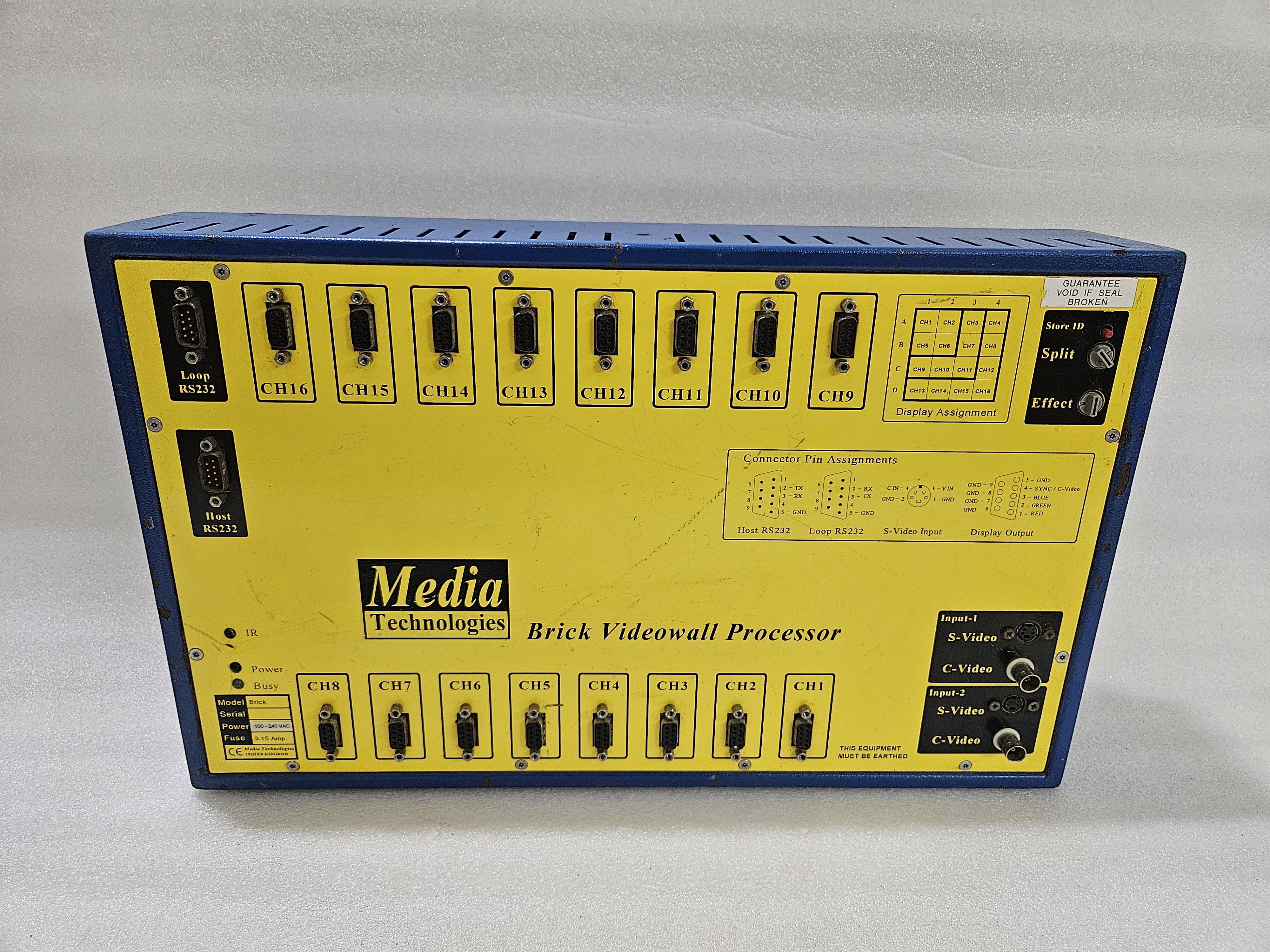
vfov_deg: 58.9
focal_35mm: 23
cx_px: 635
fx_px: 844
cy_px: 476
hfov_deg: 73.9
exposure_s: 1/100
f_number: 1.8
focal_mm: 5.4
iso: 500
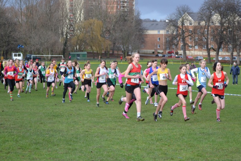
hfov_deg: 24.6
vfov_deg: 16.5
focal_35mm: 82
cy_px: 80
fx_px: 552
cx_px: 120
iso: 500
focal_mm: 55
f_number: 4
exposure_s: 1/500
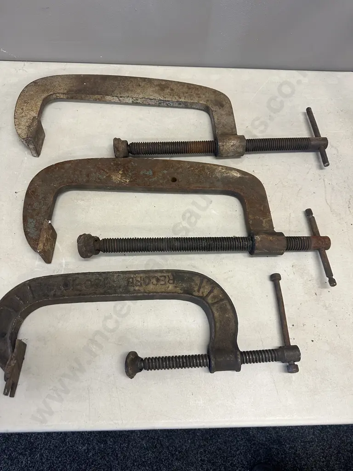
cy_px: 236
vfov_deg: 71.6
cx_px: 176
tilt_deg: -64.9
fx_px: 326
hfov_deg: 56.8
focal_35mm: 24
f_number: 1.78
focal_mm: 6.86
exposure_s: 1/100
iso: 200
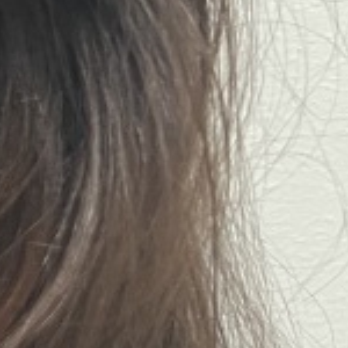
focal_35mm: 163
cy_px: 64
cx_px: -341
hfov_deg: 10.0
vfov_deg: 10.7
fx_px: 1854
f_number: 1.6
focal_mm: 5.1
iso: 160
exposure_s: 1/60
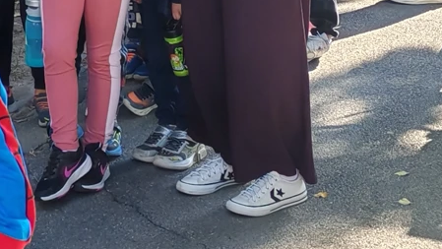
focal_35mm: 146
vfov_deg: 8.1
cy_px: -160
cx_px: 55
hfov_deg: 14.6
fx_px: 1712
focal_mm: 5.52
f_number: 1.95
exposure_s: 1/220
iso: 50
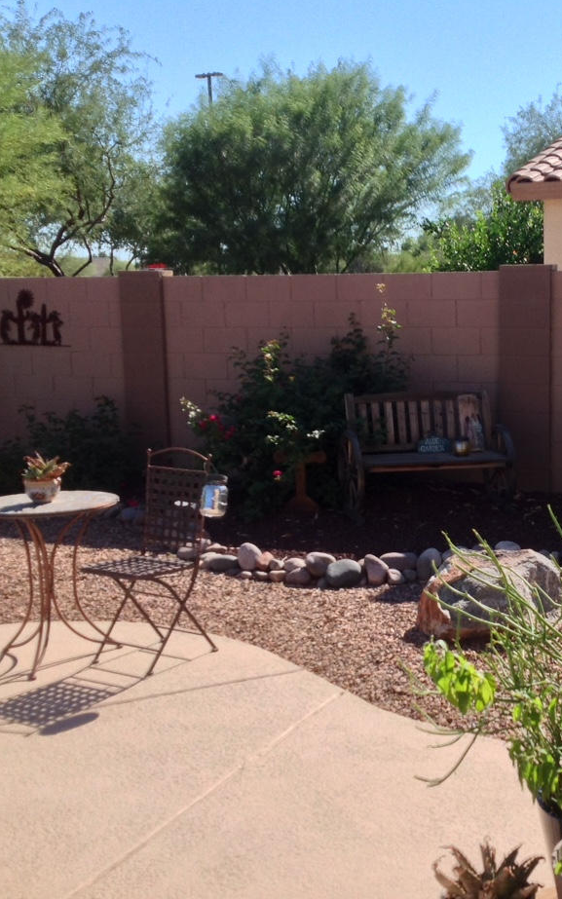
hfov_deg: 24.2
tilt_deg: -11.3
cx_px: 498
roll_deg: -0.2
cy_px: 451
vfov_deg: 38.9
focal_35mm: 52
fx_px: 1274
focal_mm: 4.28
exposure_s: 1/1120
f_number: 2.4
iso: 50
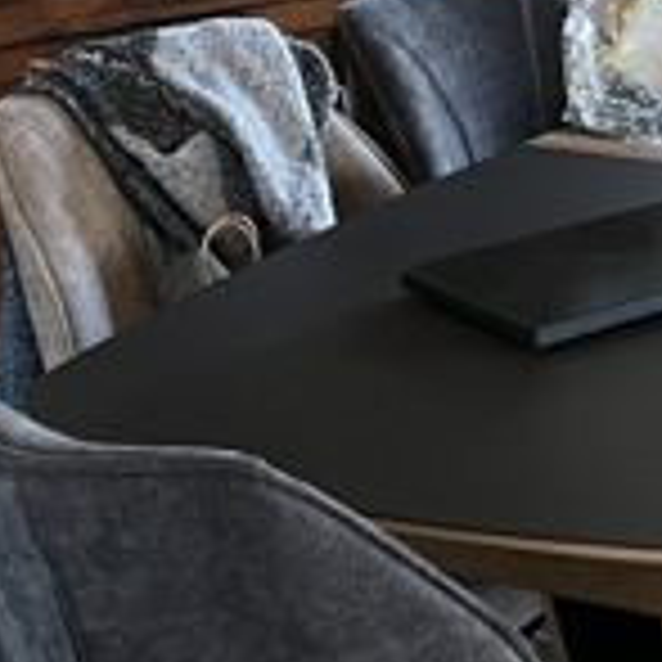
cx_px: 1166
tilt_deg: -3.7
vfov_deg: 12.9
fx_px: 2705
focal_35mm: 125
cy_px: -437
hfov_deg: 12.8
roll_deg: +0.9
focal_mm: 5.1
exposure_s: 1/73
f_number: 1.6
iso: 125
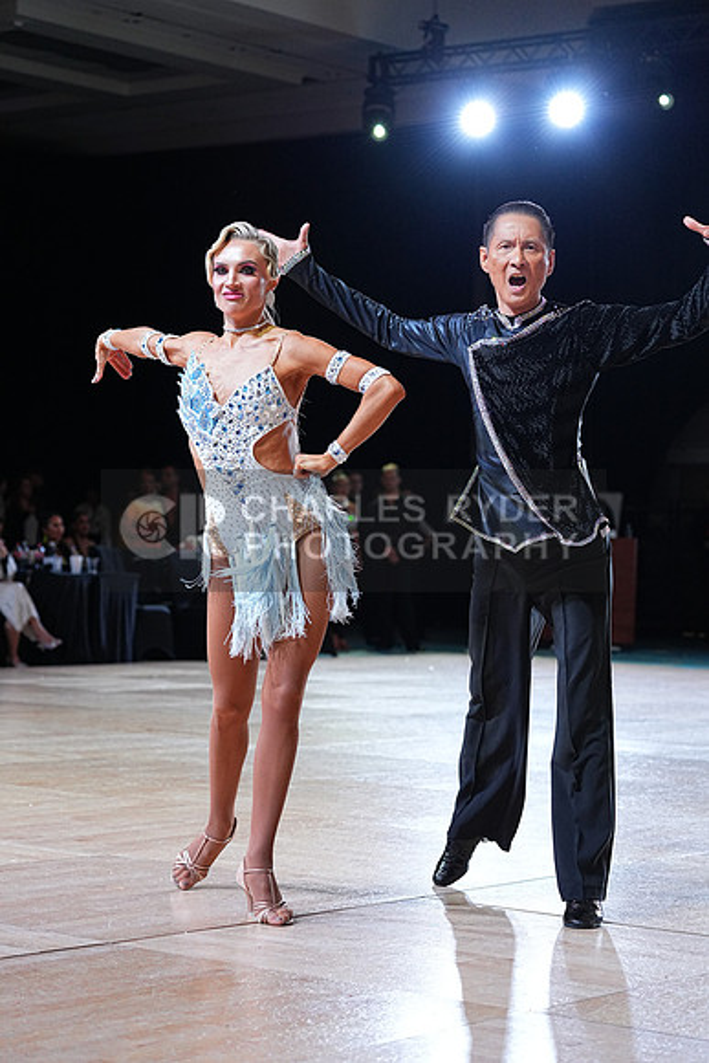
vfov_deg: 25.7
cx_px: 354
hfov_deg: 17.3
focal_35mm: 79
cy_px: 532
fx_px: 2332
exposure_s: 1/500
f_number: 4
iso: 1600
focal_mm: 79
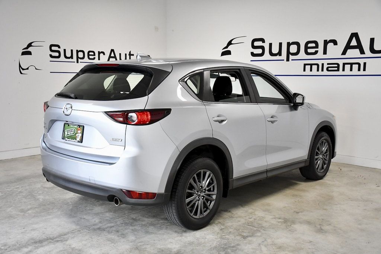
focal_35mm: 39
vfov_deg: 34.2
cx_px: 190
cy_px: 127
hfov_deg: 49.5
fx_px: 413
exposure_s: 1/1000
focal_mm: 26
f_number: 4.5
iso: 2500
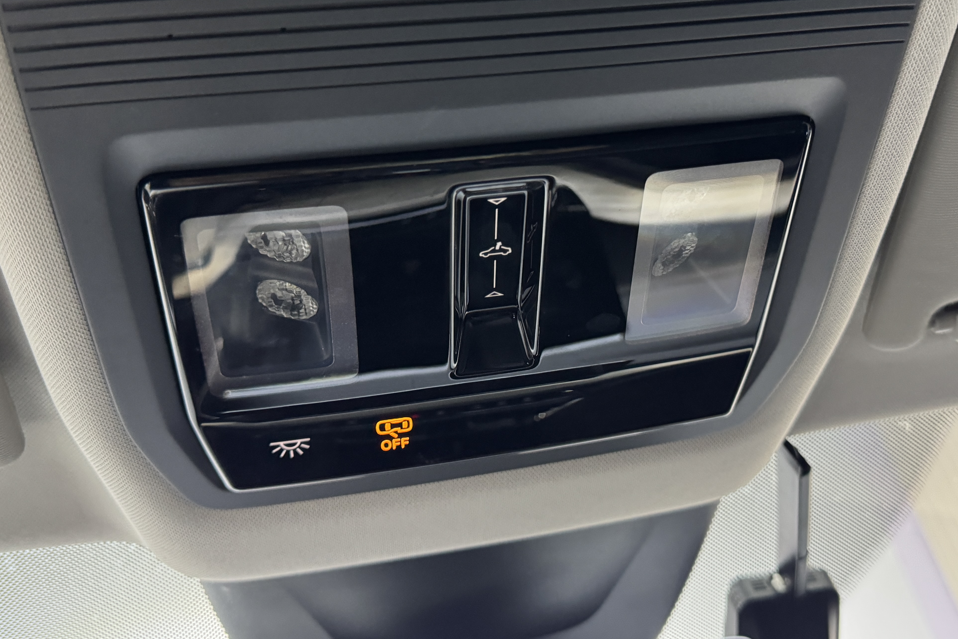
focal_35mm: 37
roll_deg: +15.6
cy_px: 211
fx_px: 984
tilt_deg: +40.7
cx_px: 539
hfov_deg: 51.8
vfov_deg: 35.6
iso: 800
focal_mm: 6.76
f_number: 1.78
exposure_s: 1/58
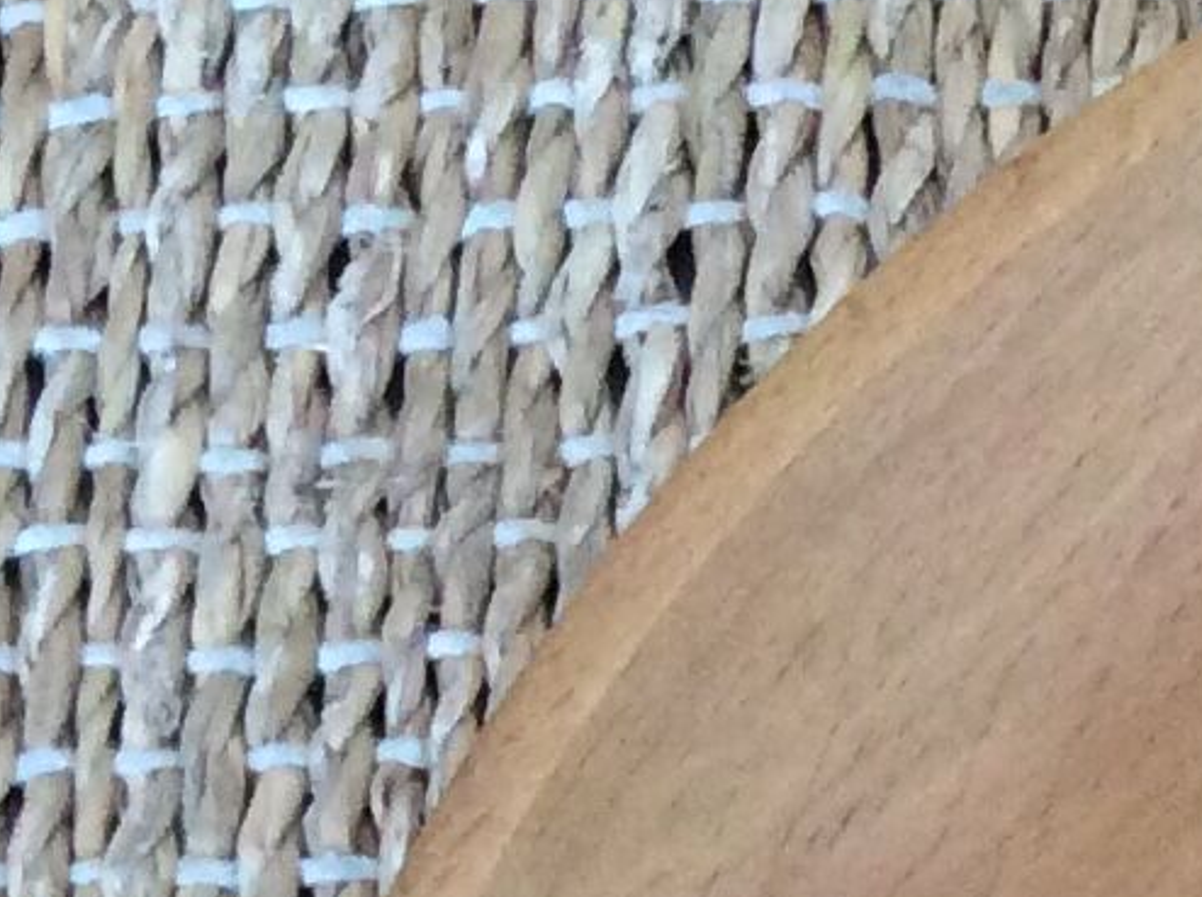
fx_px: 5825
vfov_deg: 8.3
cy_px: 1847
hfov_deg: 11.2
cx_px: 1976
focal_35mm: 168
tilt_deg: -81.9
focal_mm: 3.3
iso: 200
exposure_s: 1/25
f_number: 2.4
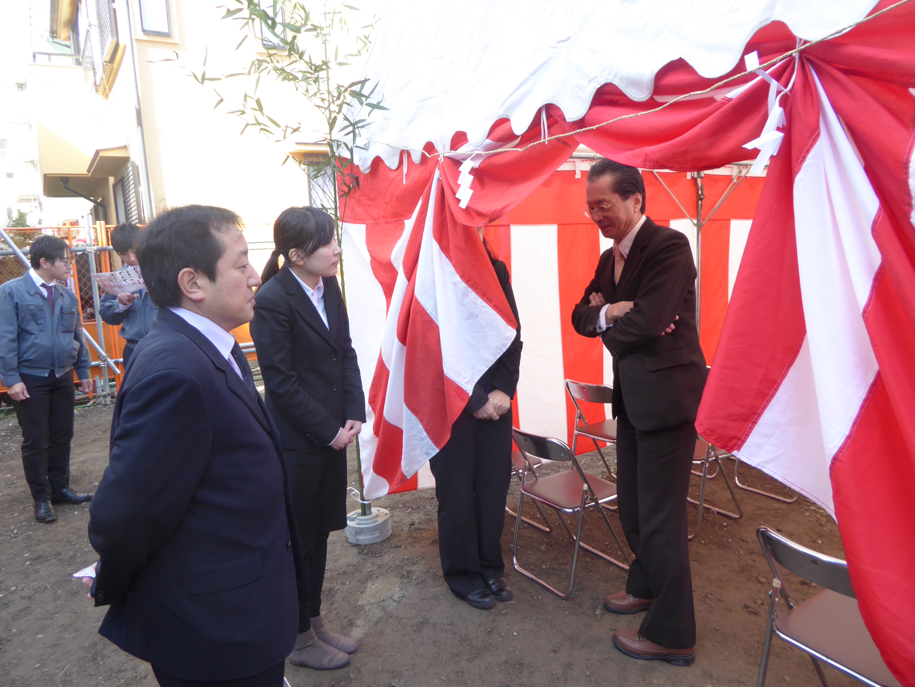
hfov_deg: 69.4
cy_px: 344
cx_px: 458
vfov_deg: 54.9
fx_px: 661
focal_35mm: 25
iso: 100
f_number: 3.3
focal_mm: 4.3
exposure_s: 1/100
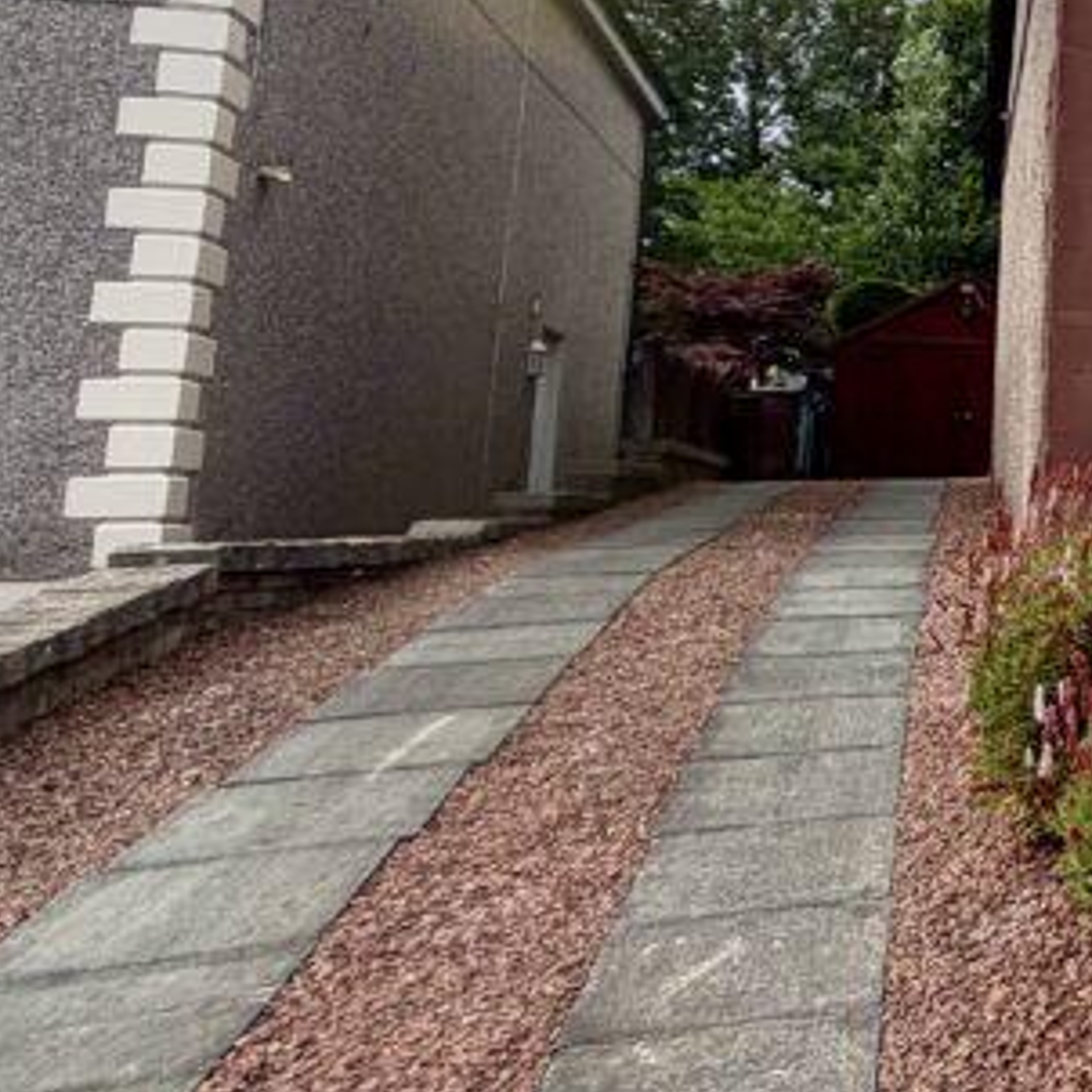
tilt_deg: +8.6
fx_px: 1499
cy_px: 304
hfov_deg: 25.5
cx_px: 1761
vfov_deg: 39.2
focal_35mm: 42
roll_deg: +1.5
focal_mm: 2.22
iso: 32
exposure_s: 1/770
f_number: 2.2
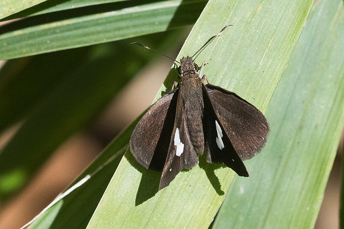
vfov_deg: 2.1
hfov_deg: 3.2
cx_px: 172
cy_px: 151
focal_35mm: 646
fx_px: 6174
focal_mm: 150
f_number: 11
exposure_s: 1/1250
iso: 1250
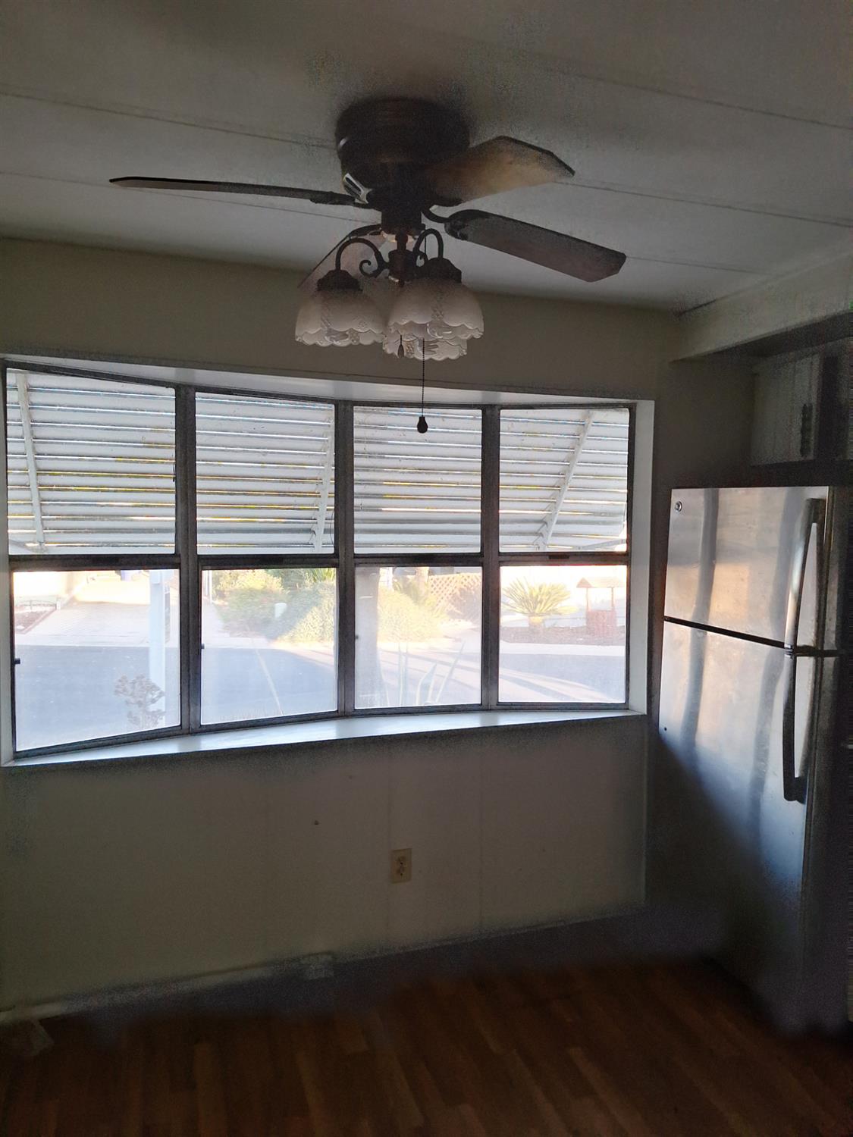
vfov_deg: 73.9
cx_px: 426
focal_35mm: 23
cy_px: 568
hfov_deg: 58.9
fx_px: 756
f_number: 1.8
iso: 50
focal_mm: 5.54
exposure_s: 1/120
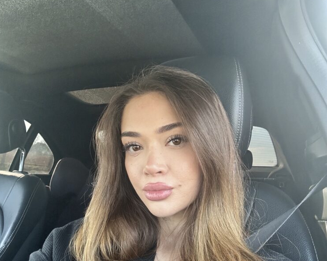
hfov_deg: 57.2
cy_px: 184
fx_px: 300
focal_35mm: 31
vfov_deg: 46.0
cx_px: 159
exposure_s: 1/121
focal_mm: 2.69
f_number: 1.9
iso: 64
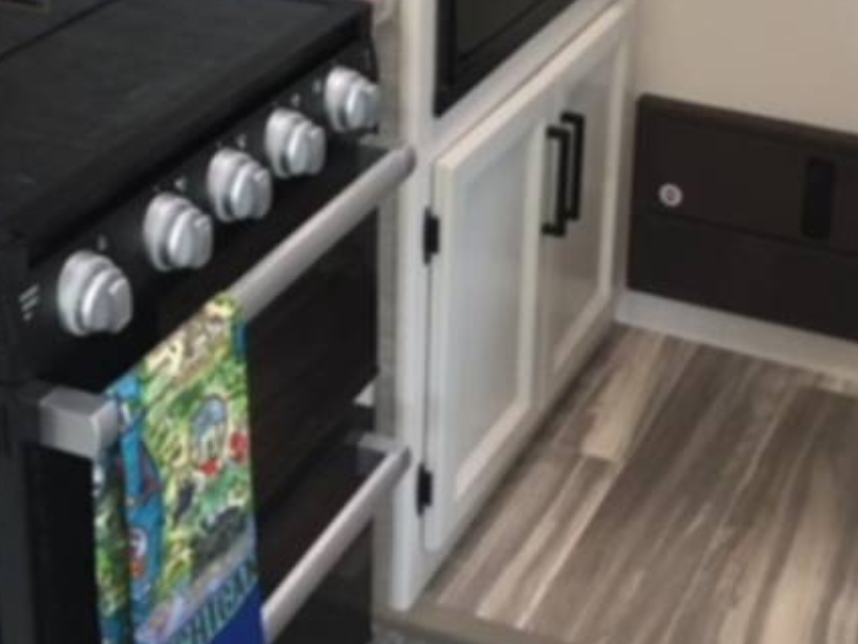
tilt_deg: -15.5
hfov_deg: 27.6
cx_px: 571
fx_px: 1735
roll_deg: -5.0
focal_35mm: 70
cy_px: -28
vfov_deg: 20.2
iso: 125
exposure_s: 1/30
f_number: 2.2
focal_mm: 4.15
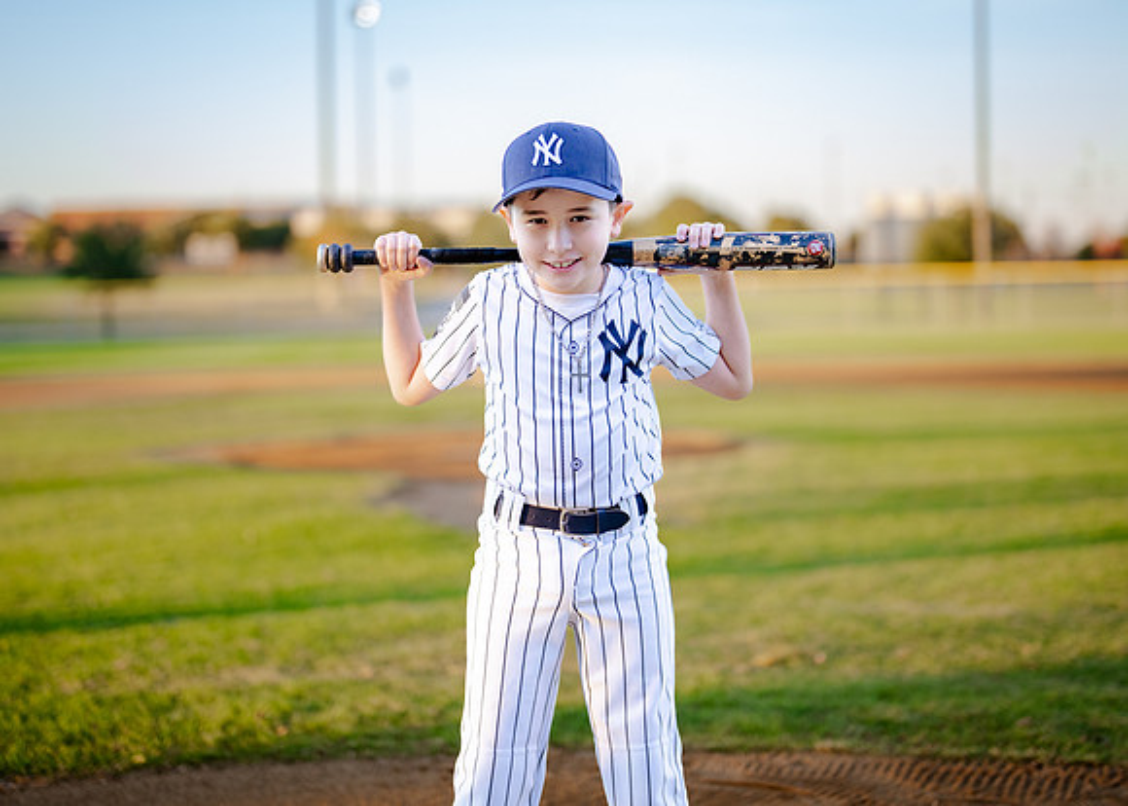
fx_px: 2000
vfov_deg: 22.7
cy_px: 346
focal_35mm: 62
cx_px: 552
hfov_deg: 31.5
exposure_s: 1/1600
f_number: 1.2
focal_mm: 50
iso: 250
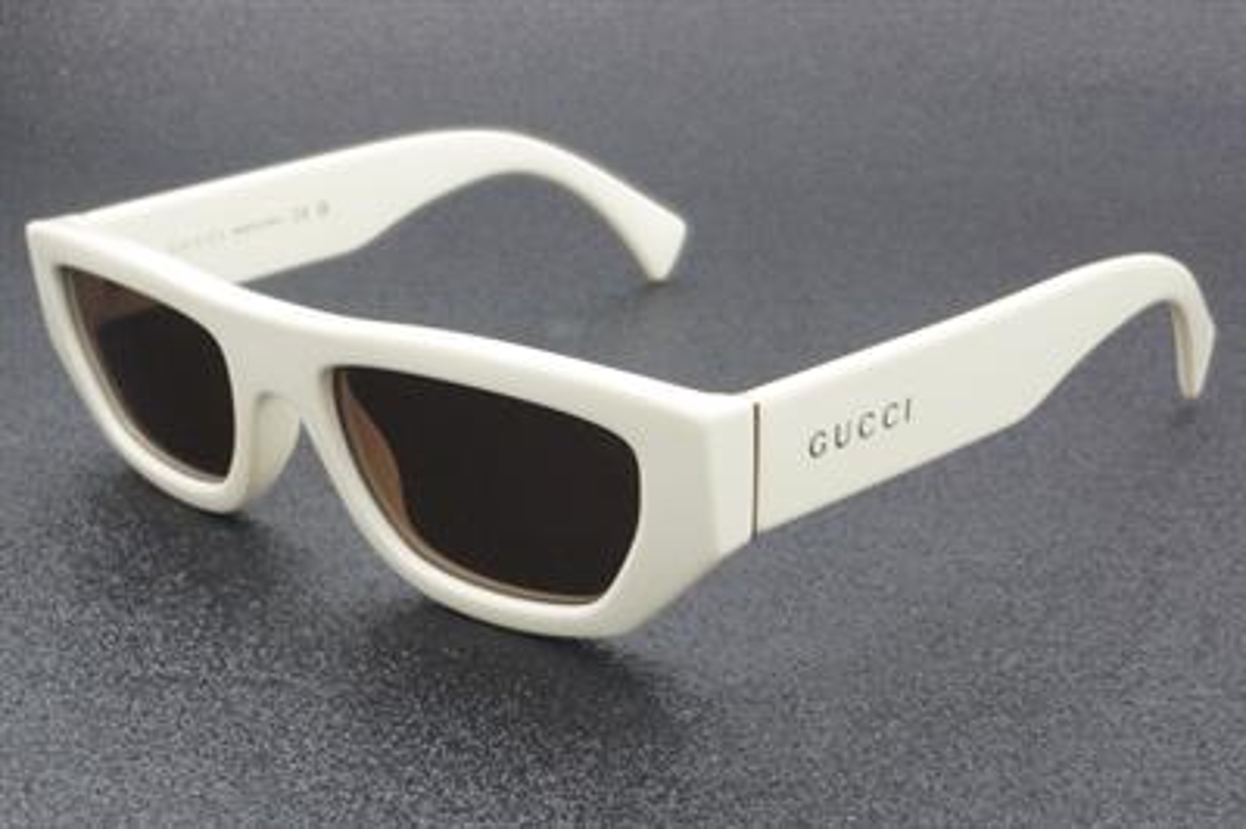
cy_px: 414
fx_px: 2075
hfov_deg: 33.4
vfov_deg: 22.6
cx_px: 623
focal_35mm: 60
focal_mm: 40
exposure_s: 1
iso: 100
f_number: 32
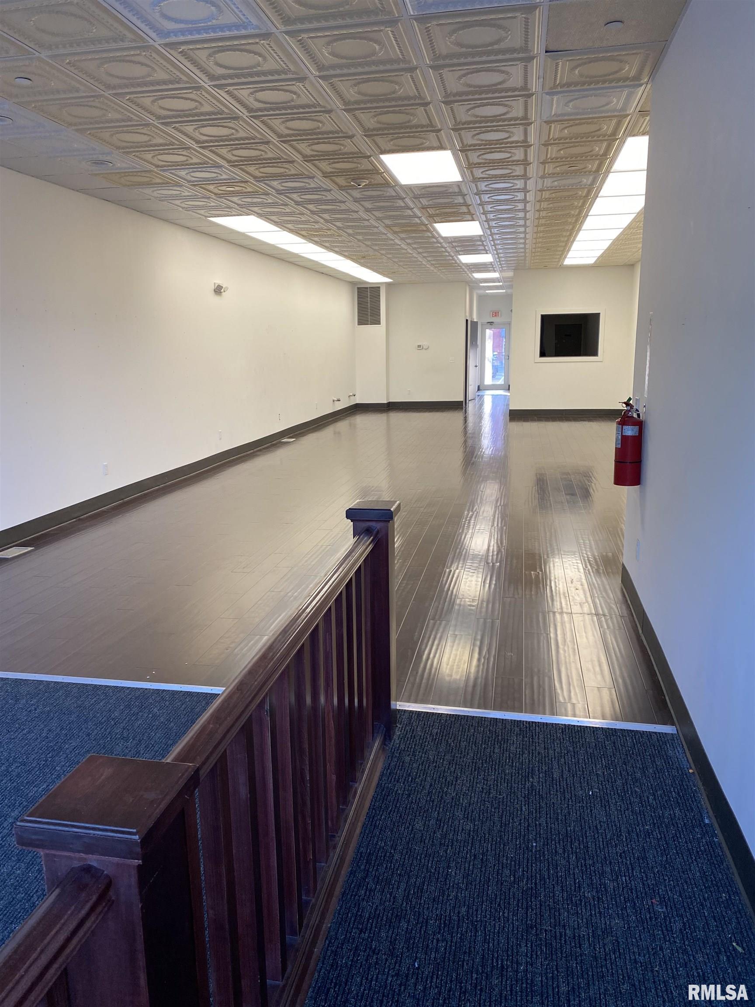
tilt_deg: -11.3
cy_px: 504
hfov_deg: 53.1
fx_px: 756
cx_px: 378
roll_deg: +1.4
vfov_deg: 67.3
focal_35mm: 26
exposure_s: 1/120
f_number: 1.8
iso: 100
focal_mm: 4.25
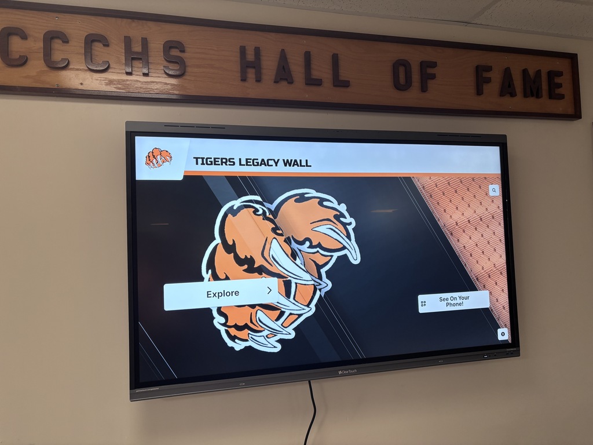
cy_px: 222
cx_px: 296
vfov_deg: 53.1
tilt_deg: +2.7
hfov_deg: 67.3
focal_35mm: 26
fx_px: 445
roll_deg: +0.6
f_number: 1.6
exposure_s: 1/60
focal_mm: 5.96
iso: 80
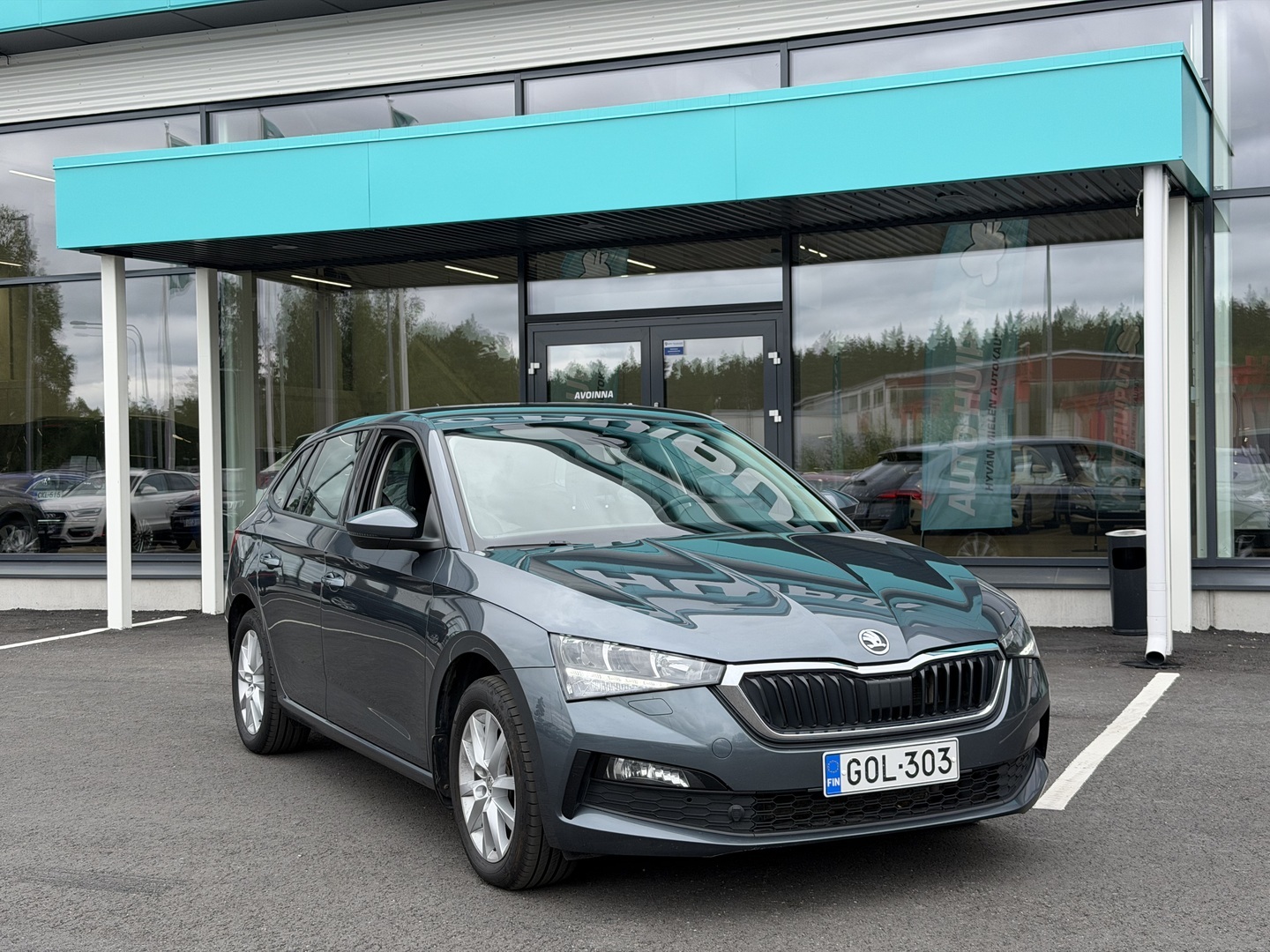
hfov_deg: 39.7
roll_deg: +0.3
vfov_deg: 30.3
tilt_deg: -0.1
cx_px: 635
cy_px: 476
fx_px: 1761
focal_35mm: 48
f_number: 1.78
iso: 64
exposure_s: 1/802
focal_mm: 6.76
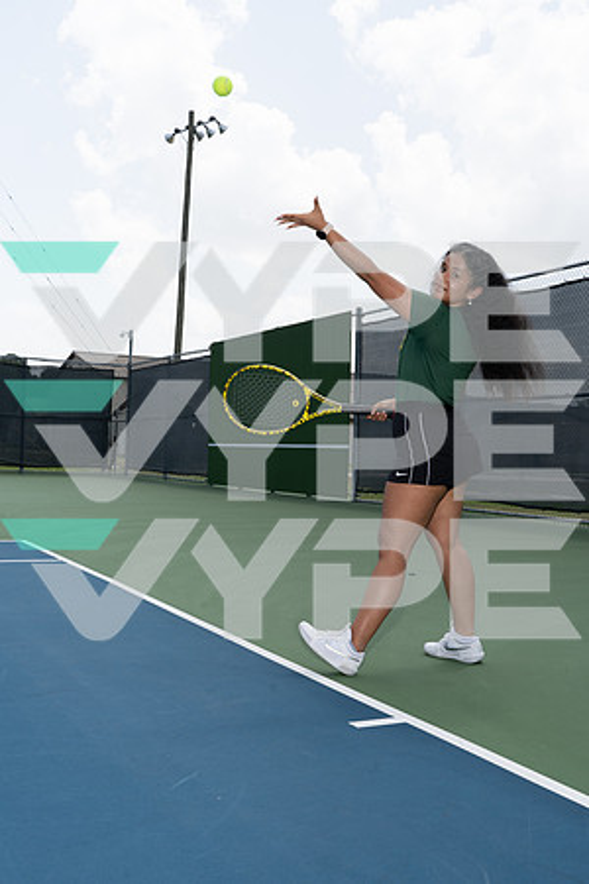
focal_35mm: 39
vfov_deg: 49.6
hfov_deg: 34.2
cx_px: 294
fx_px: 957
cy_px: 442
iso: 160
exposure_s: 1/250
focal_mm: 39
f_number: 10
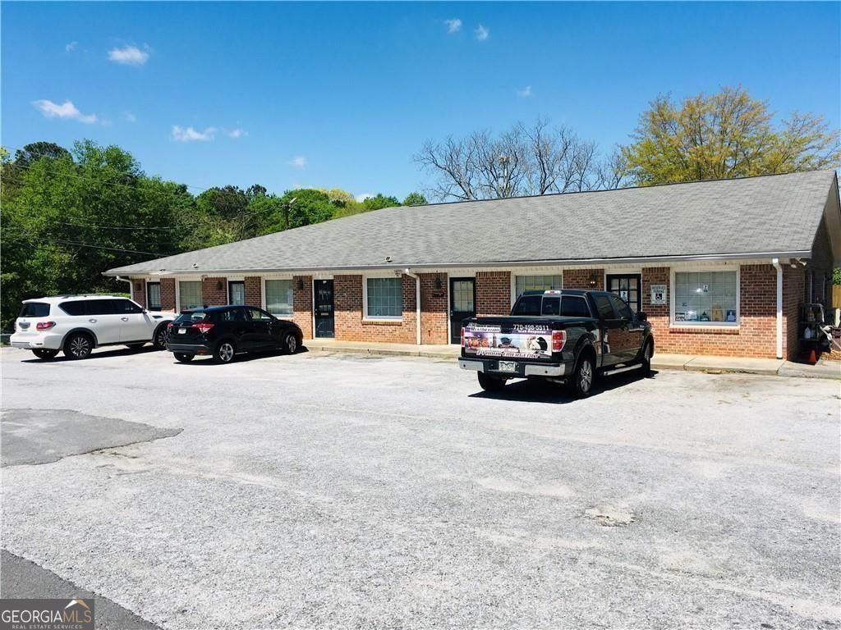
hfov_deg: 61.7
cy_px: 315
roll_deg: -1.0
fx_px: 705
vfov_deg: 48.2
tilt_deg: -2.3
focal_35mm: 29
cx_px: 420
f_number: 2.2
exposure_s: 1/1832
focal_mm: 4.15
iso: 25
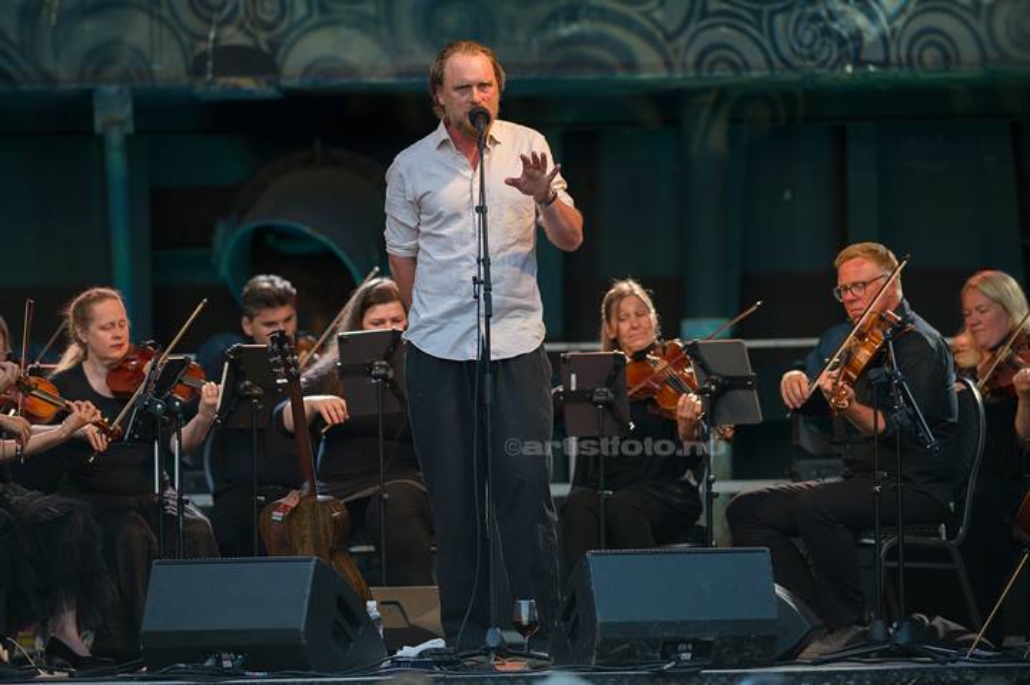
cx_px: 515
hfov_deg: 6.9
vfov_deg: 4.6
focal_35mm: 300
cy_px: 342
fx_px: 8577
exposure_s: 1/1250
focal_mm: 300
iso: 1250
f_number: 2.8
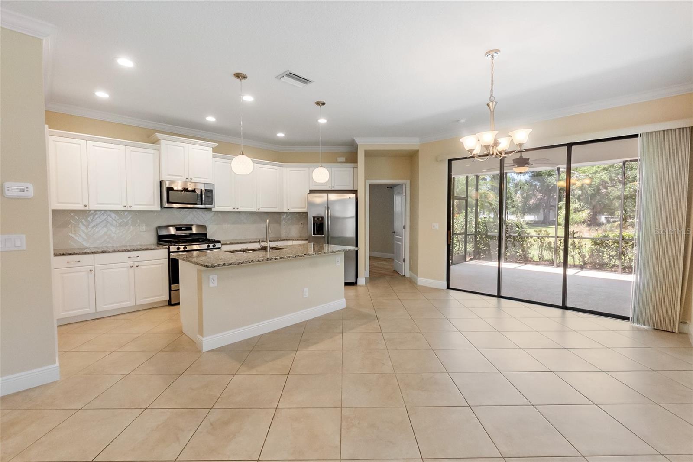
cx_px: 346
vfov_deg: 77.3
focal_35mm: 15
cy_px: 231
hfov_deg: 100.4
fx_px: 289
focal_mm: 10
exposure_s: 1/125
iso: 2000
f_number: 9.5
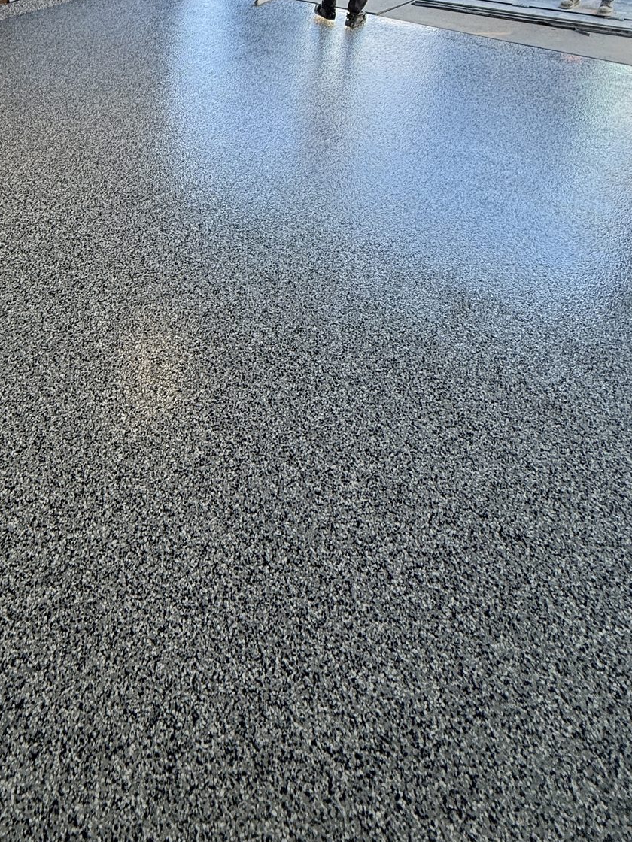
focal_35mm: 25
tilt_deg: -27.5
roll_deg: +2.1
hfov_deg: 51.8
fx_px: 609
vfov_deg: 61.8
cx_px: 138
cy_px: 134
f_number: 2.2
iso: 100
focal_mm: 2.22
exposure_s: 1/120
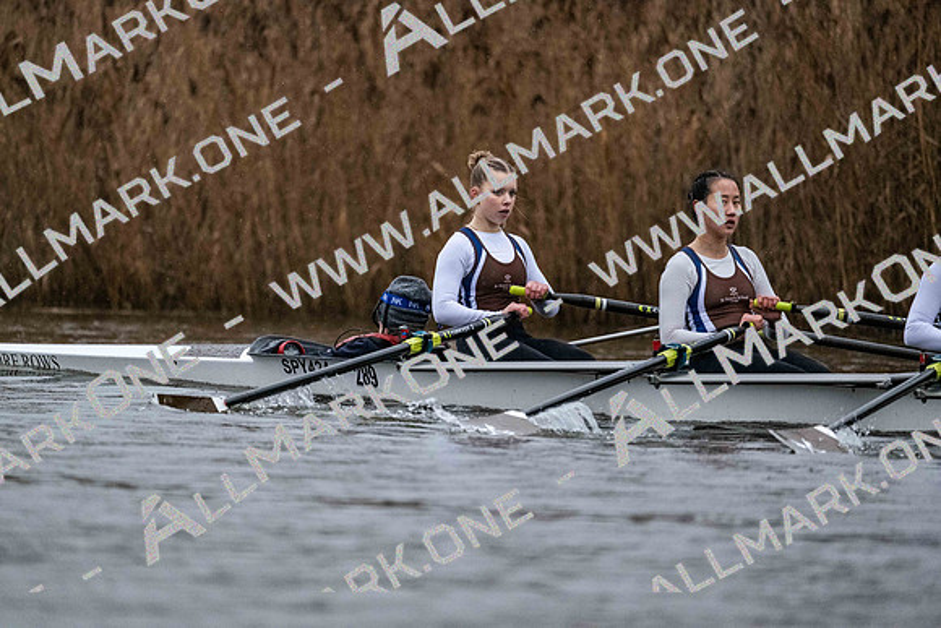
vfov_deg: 3.4
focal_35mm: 400
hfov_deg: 5.2
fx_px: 10458
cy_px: 314
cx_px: 470
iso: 7200
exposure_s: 1/1600
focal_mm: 400
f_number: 4.5
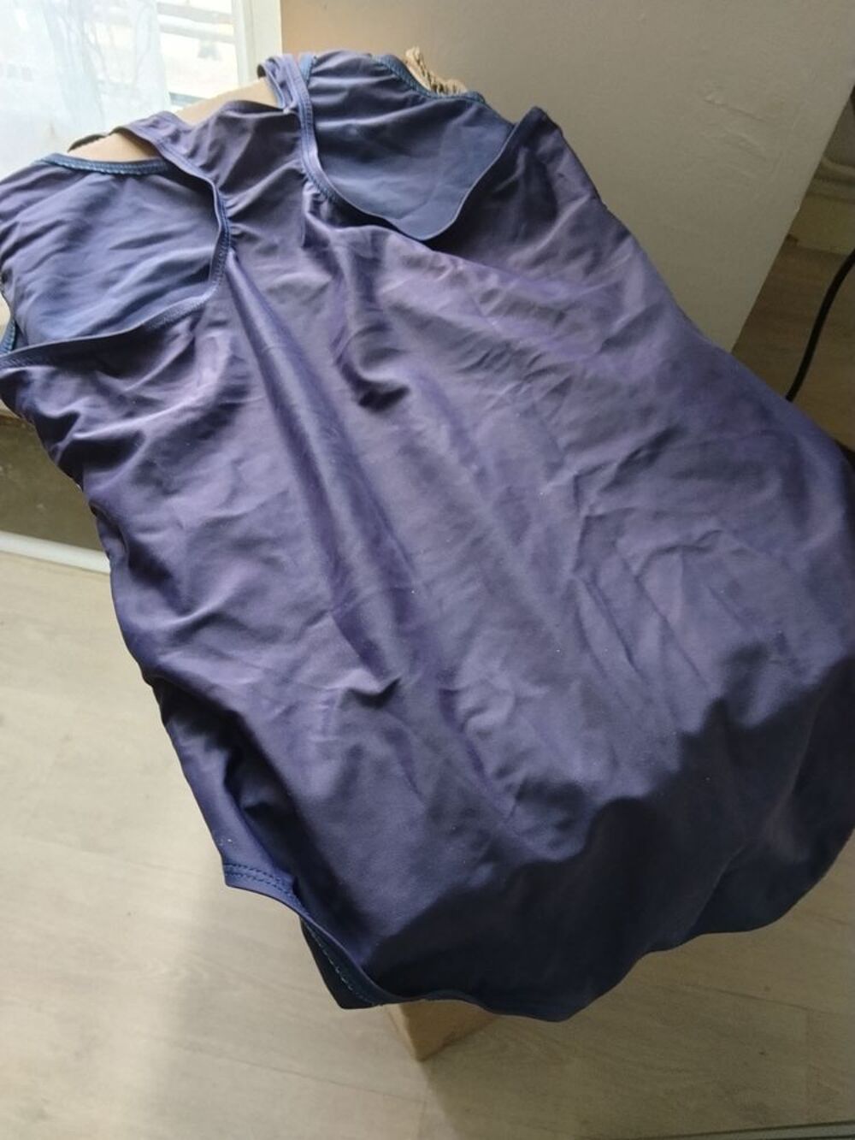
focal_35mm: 29
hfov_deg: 48.2
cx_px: 428
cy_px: 570
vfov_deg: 61.7
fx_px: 955
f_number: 1.8
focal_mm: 3.96
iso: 125
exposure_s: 1/33.3
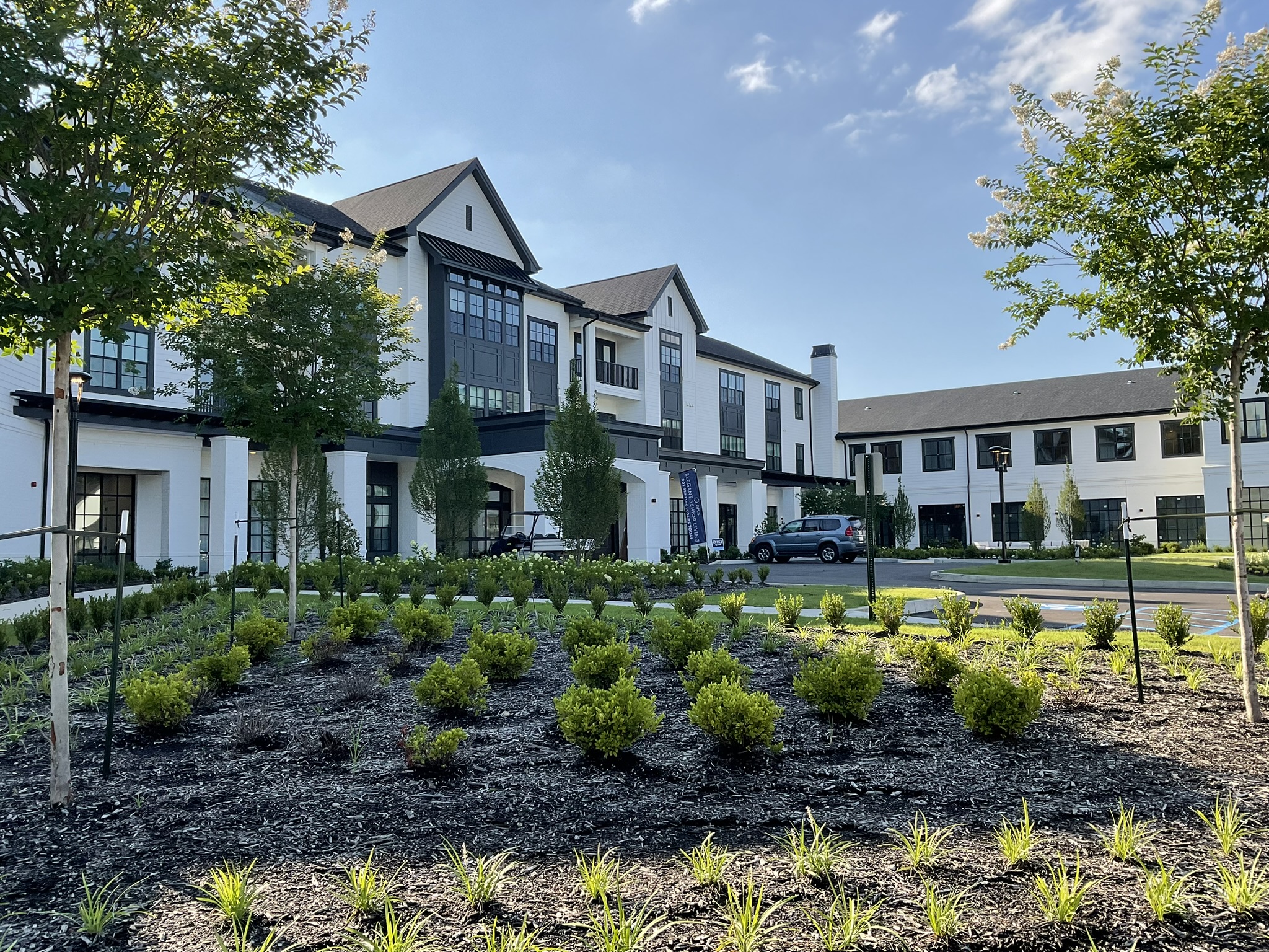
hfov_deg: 61.7
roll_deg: +0.5
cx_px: 634
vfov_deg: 48.2
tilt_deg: +4.0
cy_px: 476
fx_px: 1063
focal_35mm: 29
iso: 16
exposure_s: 1/1342
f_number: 1.8
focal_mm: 3
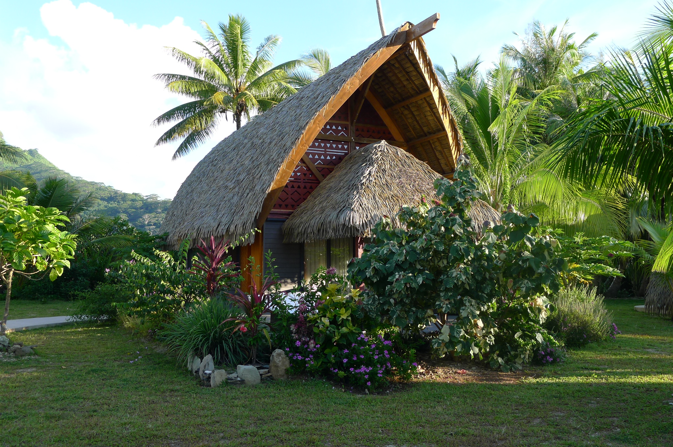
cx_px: 336
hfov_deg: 58.8
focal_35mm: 32
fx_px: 597
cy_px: 224
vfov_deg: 41.0
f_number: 2.8
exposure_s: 1/250
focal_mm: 6.8
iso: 80
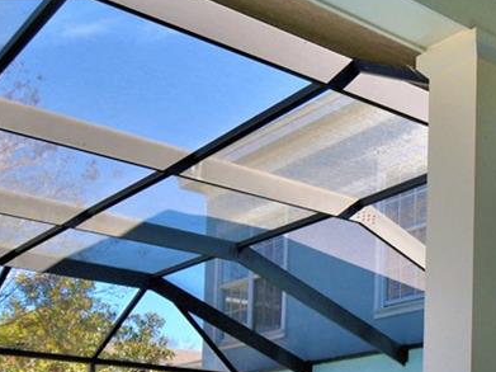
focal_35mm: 59
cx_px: 624
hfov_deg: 27.8
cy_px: 437
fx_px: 845
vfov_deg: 22.9
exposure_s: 1/500
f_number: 4.5
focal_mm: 10
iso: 110
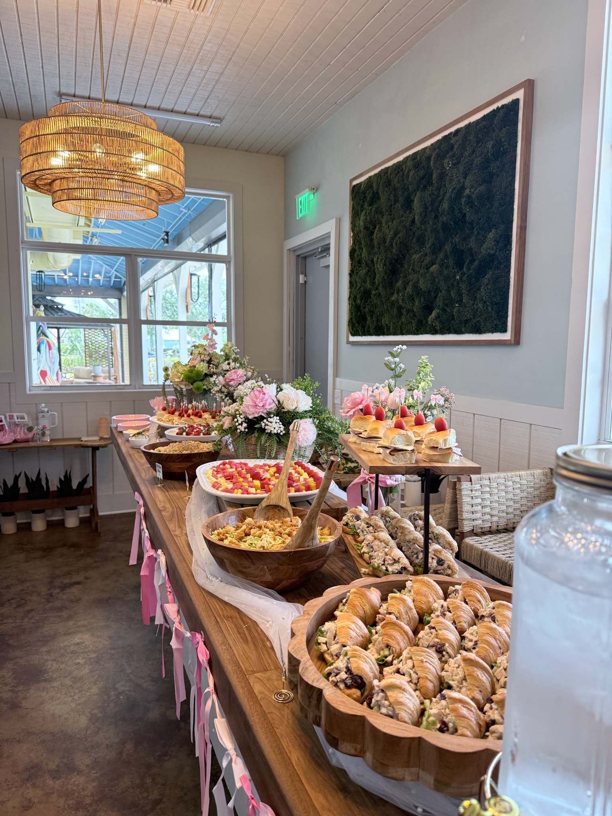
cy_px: 408
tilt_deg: -6.6
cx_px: 306
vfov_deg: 71.6
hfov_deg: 56.8
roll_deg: -0.7
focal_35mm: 24
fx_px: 566
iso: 200
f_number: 1.78
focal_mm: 6.76
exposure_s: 1/226
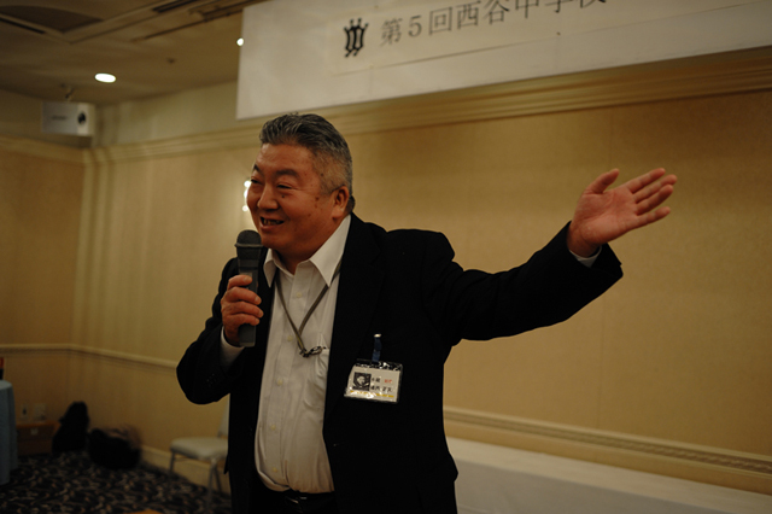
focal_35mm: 35
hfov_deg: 54.5
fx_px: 750
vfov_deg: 37.8
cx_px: 386
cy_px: 257
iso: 720
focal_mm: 35
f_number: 2.8
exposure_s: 1/100
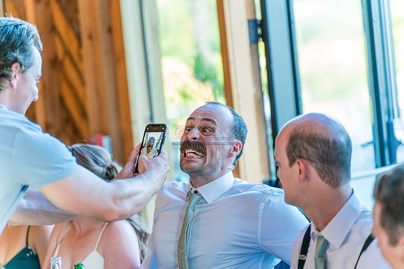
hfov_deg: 16.6
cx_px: 202
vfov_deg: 11.2
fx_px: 1381
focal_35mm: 123
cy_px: 134
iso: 1000
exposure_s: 1/320
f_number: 2.8
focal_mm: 123
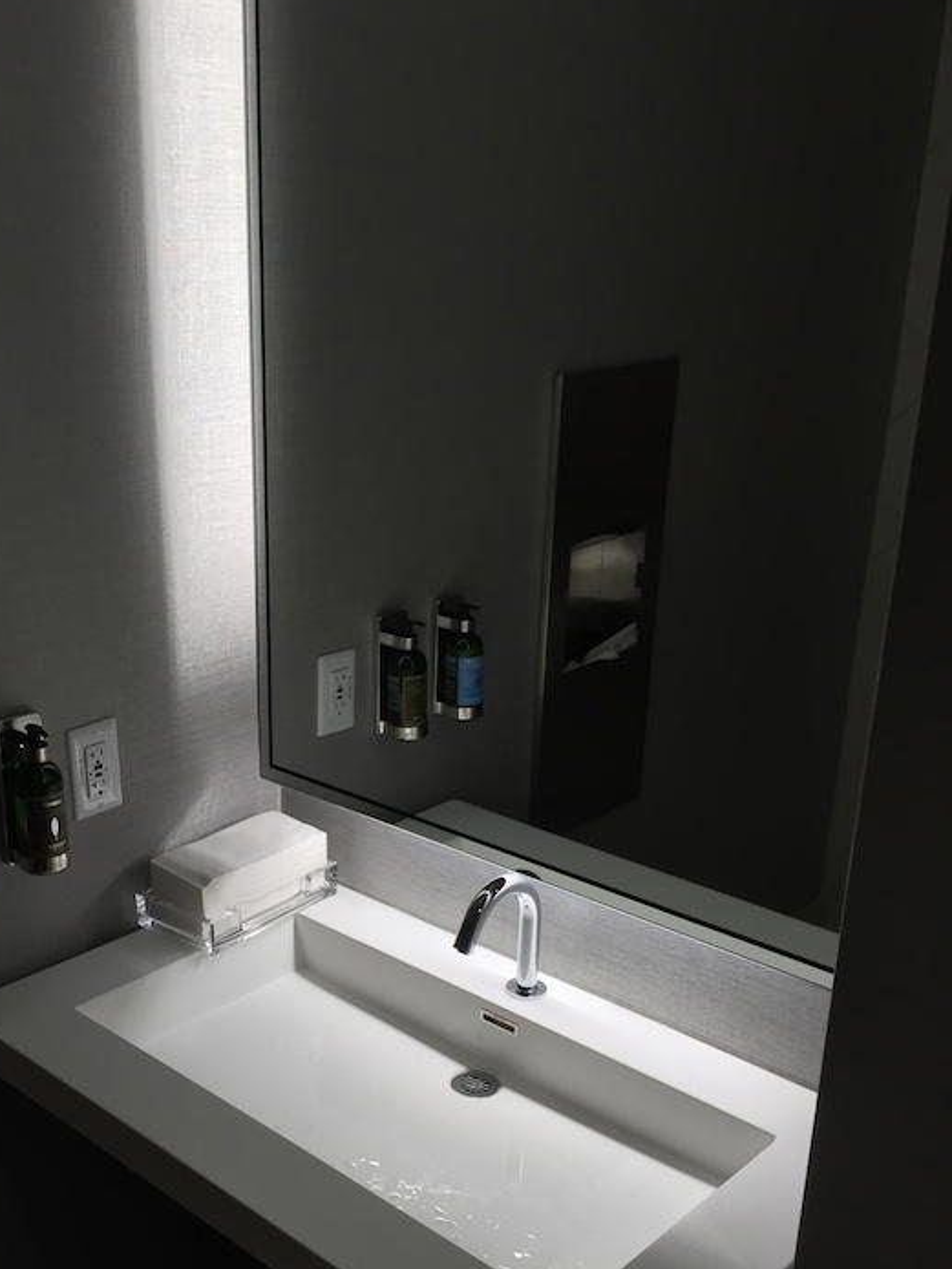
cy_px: 807
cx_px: 320
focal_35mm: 39
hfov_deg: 36.5
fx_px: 1429
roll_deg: +0.0
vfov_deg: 47.3
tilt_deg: -21.8
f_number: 2.2
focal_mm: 4.15
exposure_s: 1/120
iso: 50
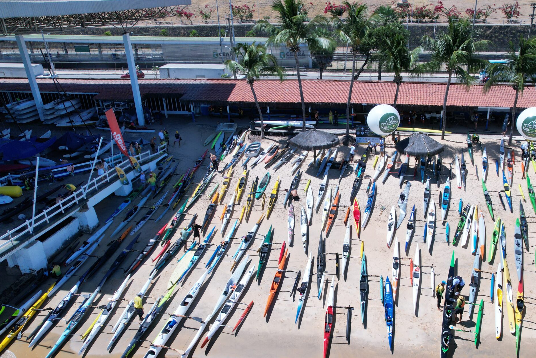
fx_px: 447
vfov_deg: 43.2
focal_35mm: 30
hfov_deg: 61.3
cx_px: 326
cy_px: 227
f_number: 2.8
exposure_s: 1/3000
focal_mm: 8.38
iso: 150
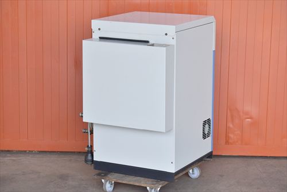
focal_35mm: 98
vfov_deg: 14.1
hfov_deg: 20.9
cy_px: 96
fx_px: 778
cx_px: 144
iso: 1250
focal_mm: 65
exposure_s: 1/640
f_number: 6.3
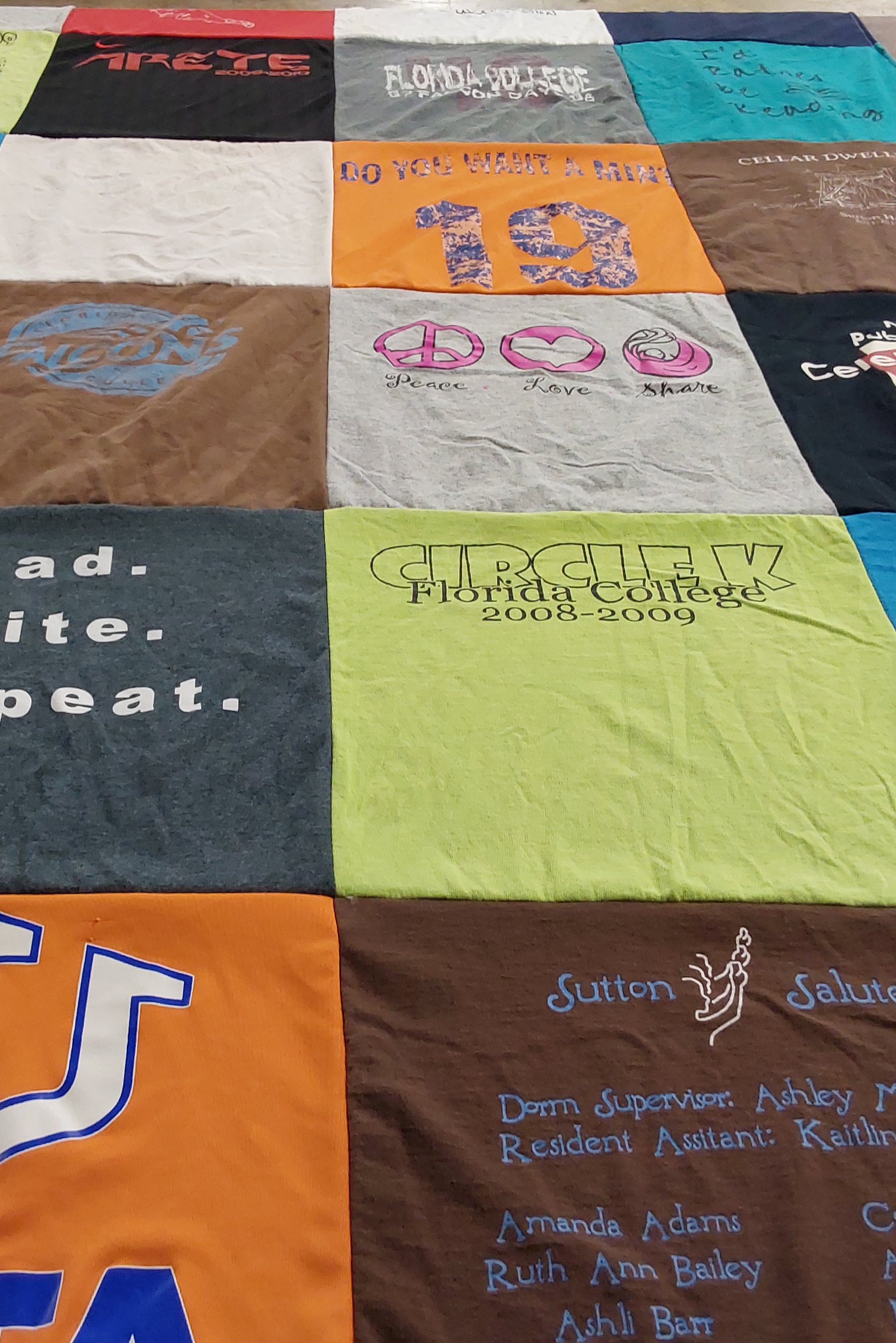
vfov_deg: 49.6
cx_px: 313
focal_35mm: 39
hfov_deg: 34.0
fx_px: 1456
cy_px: 673
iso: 100
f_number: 1.9
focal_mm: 2.91
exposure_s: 1/60
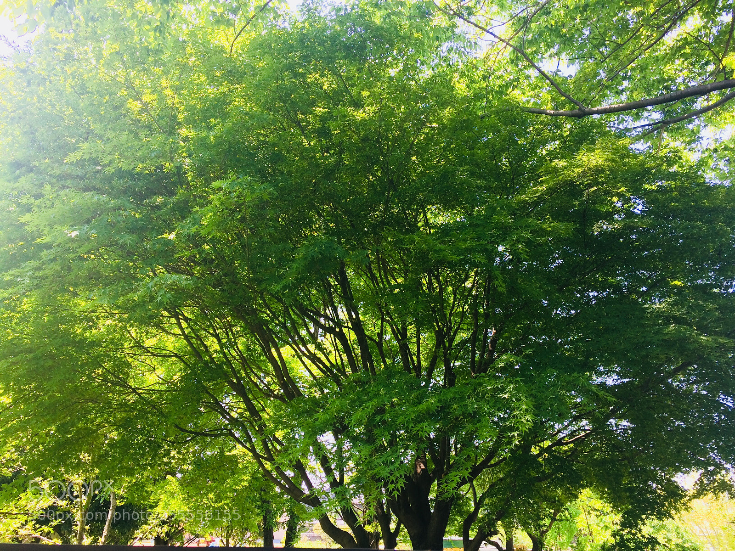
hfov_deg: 61.7
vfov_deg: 48.2
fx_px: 616
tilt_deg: +21.3
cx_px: 368
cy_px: 276
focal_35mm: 29
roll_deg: -1.4
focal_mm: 4.15
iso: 32
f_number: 2.2
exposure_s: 1/120
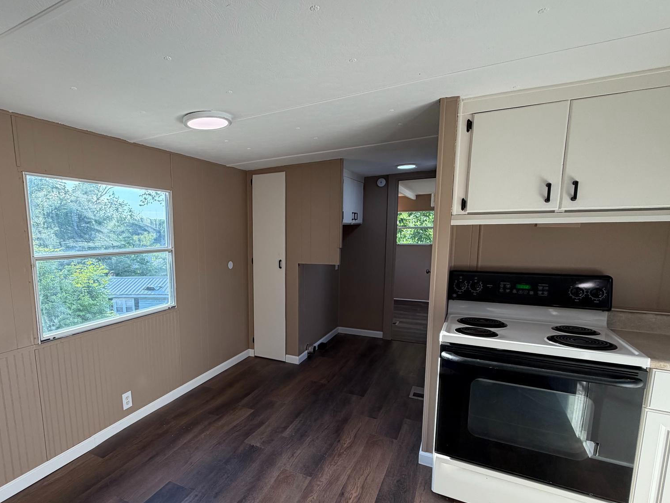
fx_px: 368
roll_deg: +1.6
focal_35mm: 19
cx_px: 254
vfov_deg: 68.4
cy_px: 283
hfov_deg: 83.2
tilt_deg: -8.5
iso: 80
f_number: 2.2
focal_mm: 2.22
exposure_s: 1/120
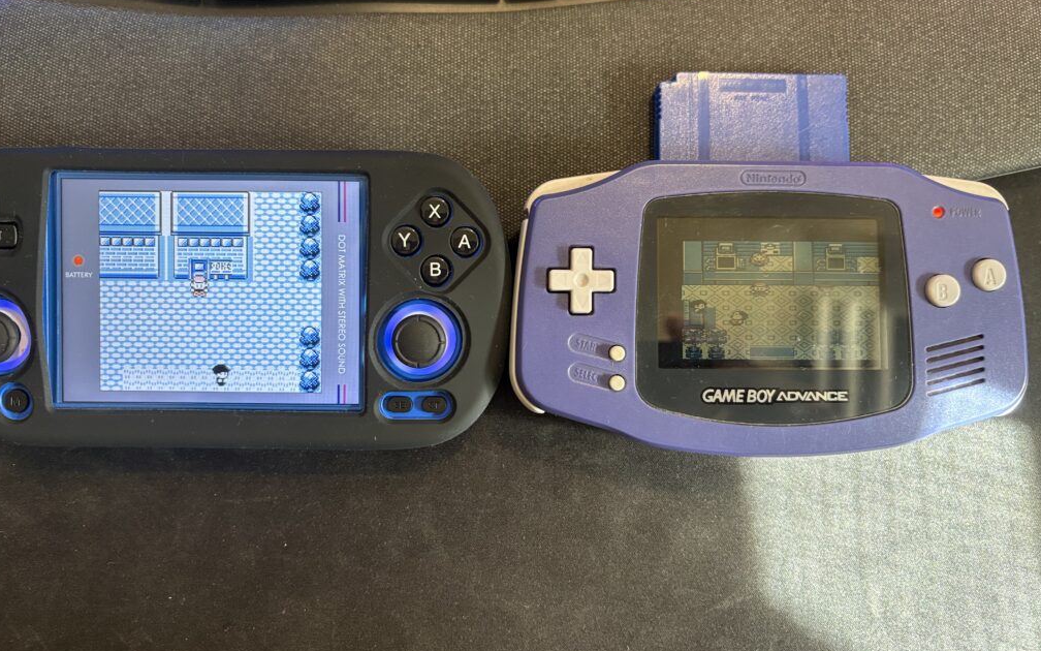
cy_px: 302
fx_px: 794
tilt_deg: -74.1
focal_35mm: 28
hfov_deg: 66.5
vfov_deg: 44.5
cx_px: 519
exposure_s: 1/60
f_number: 1.6
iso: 250
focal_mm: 5.96
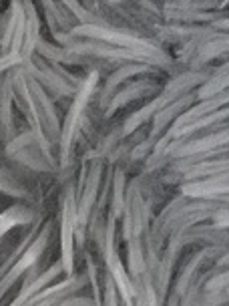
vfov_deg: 6.6
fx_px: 2161
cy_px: -856
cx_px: 269
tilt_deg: -54.5
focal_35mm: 245
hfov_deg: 6.0
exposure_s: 1/33
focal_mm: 3.3
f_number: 2.4
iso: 160
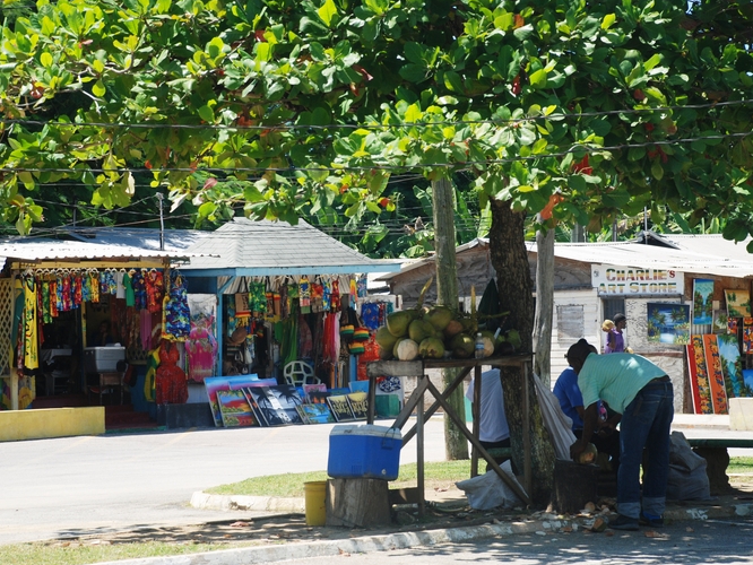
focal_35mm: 130
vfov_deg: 11.4
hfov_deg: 15.2
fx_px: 2829
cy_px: 282
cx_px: 388
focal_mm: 80
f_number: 5.6
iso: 200
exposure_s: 1/500
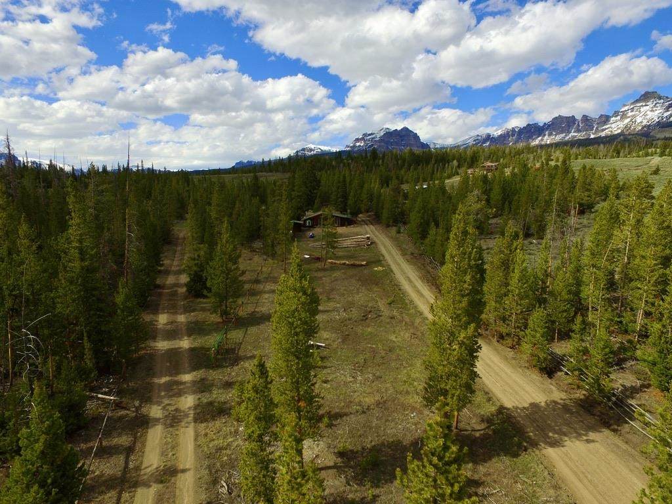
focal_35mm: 20
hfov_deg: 81.7
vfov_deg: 66.0
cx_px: 336
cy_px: 252
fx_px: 388
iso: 100
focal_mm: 3.61
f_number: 2.8
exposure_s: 1/1458
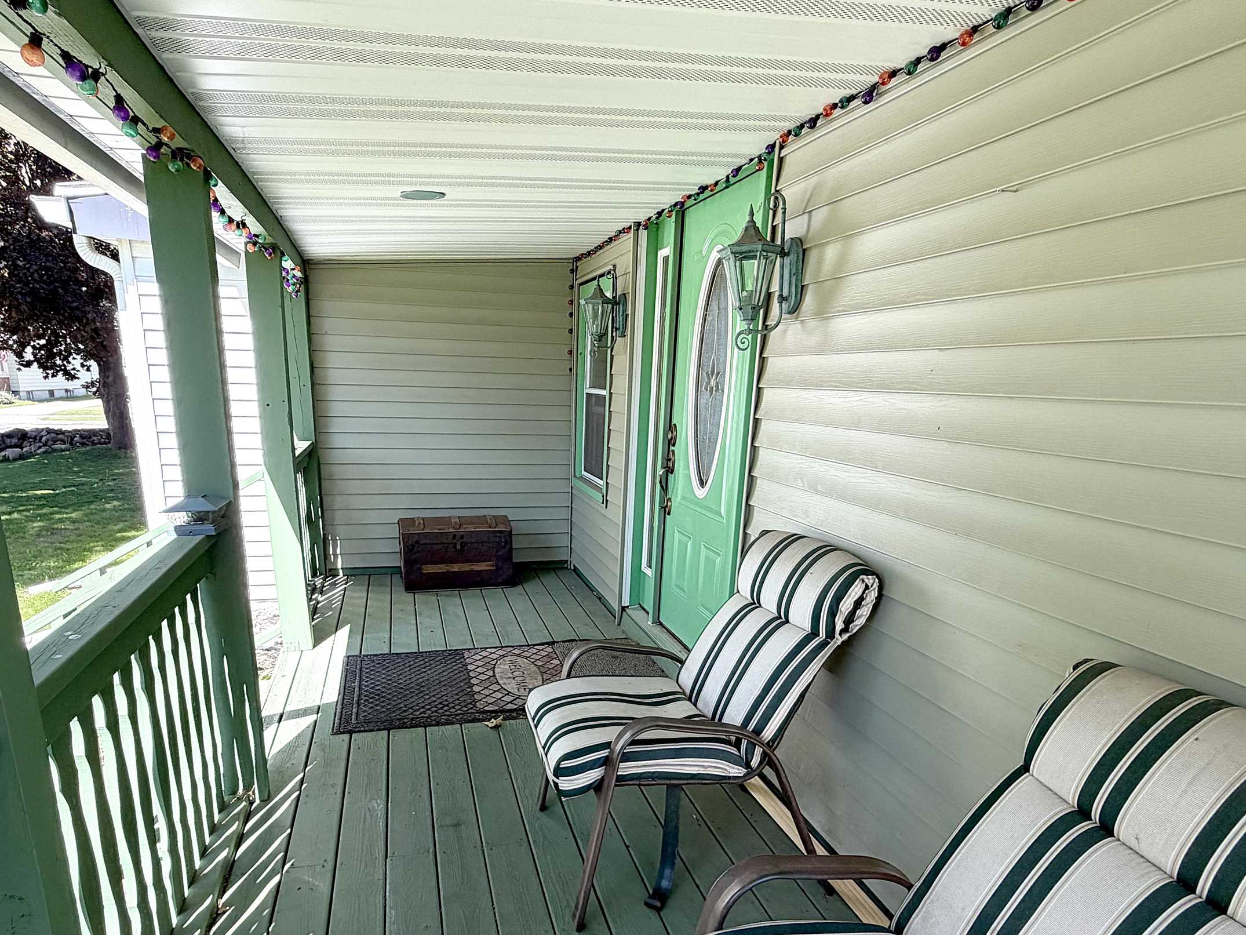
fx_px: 720
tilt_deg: -17.0
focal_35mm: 20
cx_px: 593
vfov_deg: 64.6
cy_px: 608
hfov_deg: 81.7
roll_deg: +1.8
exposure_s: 1/187
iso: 50
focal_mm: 2.22
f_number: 2.2
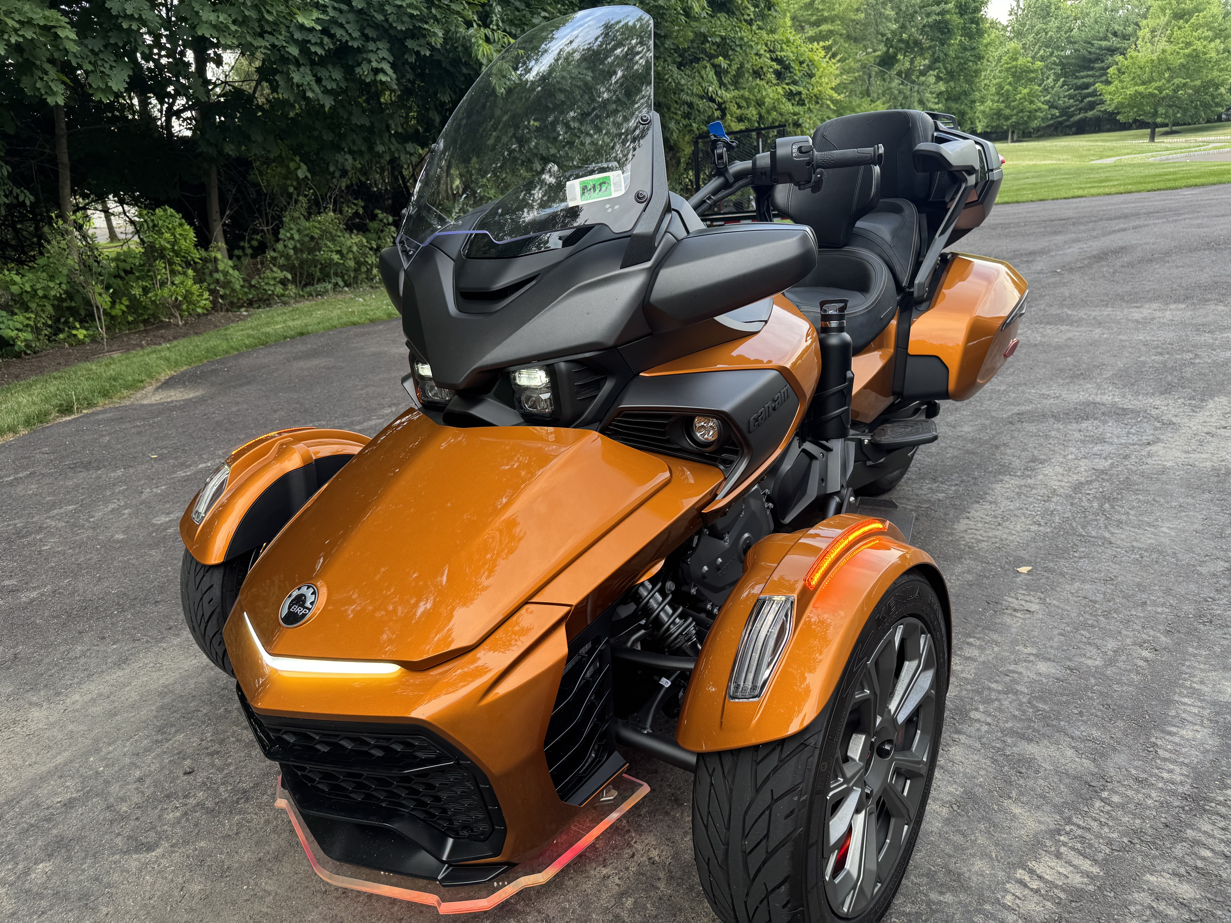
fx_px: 853
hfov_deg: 71.6
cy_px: 462
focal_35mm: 24
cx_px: 616
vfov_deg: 56.8
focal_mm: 6.76
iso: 80
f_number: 1.78
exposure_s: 1/362
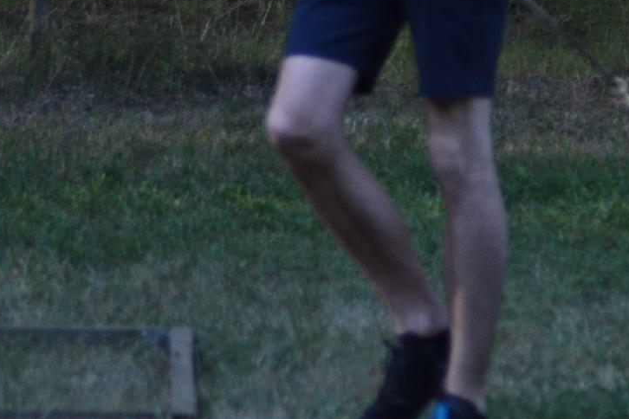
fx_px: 11227
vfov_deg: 2.1
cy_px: -41
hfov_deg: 3.2
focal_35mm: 643
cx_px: 598
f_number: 4.2
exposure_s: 1/500
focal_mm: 135
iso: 900
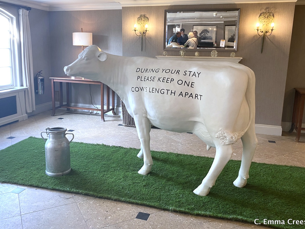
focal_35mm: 30
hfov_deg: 59.9
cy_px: 101
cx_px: 144
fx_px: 264
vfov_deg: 46.7
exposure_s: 1/50
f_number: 1.8
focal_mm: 4.25
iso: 80
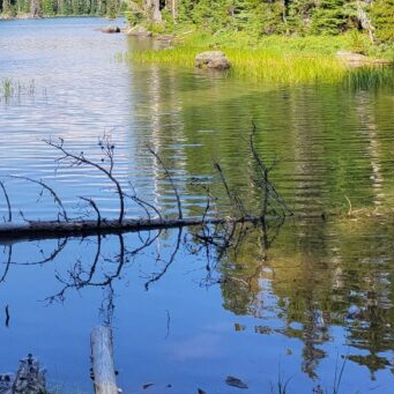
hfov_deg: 23.5
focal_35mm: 69
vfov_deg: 24.7
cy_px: 87
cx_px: -38
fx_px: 889
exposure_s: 1/1111
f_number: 1.8
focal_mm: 5.4
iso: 40
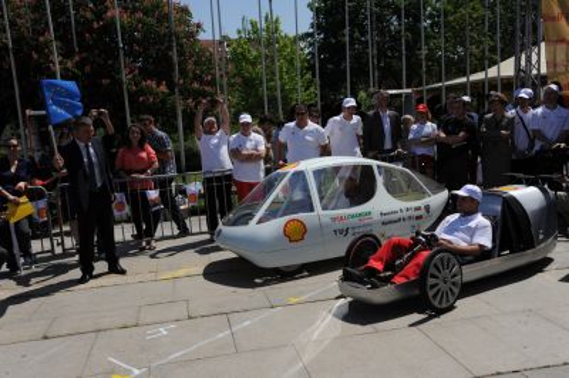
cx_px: 284
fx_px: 537
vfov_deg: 38.8
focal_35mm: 34
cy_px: 189
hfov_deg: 55.8
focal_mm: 34
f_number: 10
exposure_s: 1/500
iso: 200
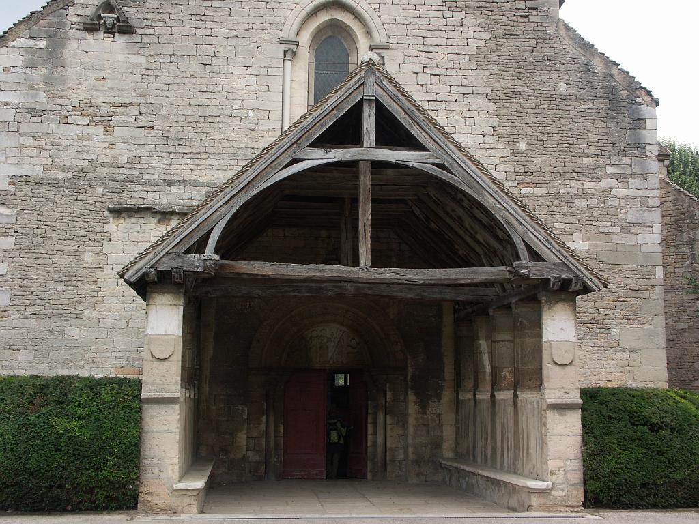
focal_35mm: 44
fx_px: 888
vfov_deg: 32.9
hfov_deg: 42.9
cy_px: 262
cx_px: 350
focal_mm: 11.41
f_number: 5.6
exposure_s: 1/100
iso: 64
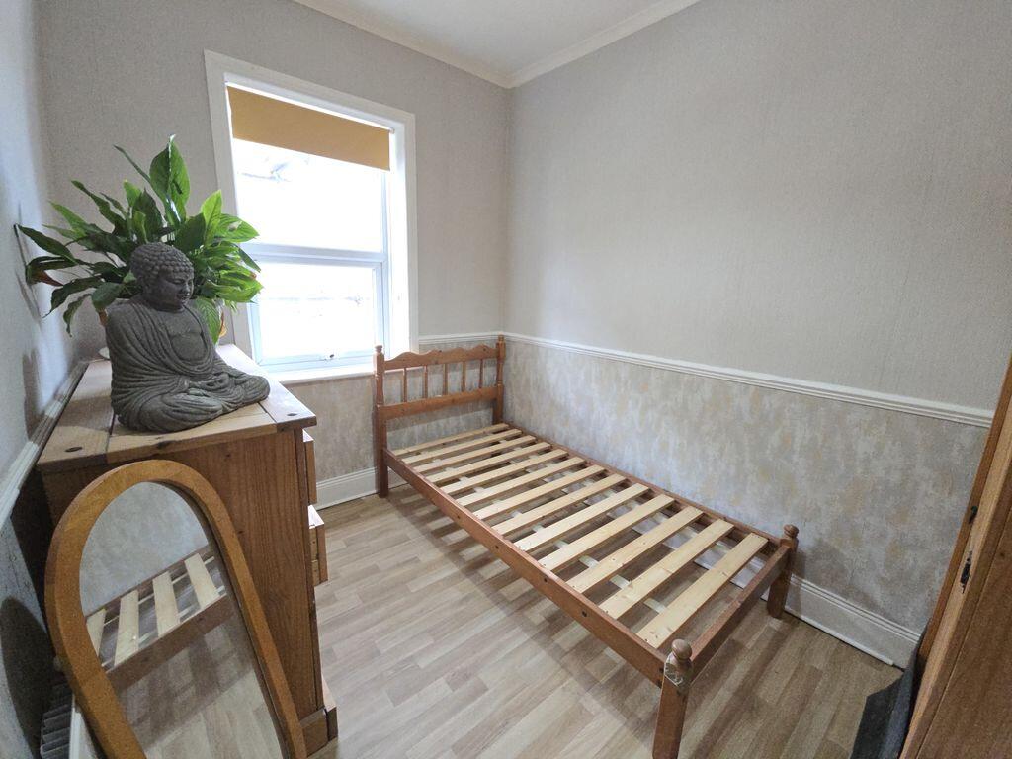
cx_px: 506
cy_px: 380
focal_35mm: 13
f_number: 2.2
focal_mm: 2.2
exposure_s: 1/50
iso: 400
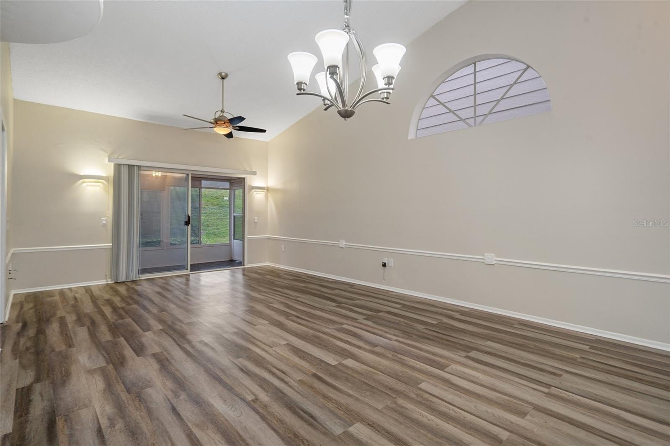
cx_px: 335
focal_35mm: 17
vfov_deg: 70.4
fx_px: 316
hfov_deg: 93.3
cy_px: 223
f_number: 8
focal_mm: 17
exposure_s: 1/1.67
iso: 320
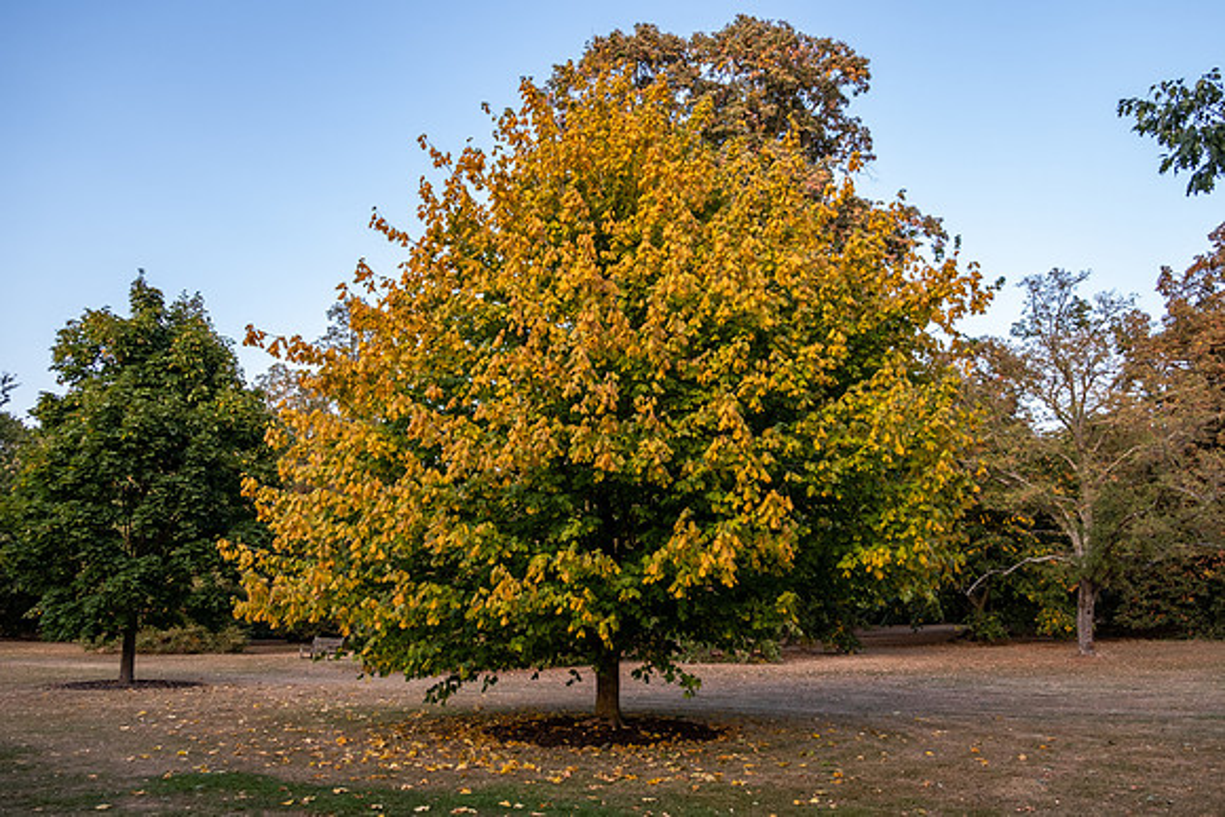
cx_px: 633
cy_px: 395
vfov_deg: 46.6
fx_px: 949
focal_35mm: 28
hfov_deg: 65.7
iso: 250
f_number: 2.8
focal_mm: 18
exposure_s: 1/100
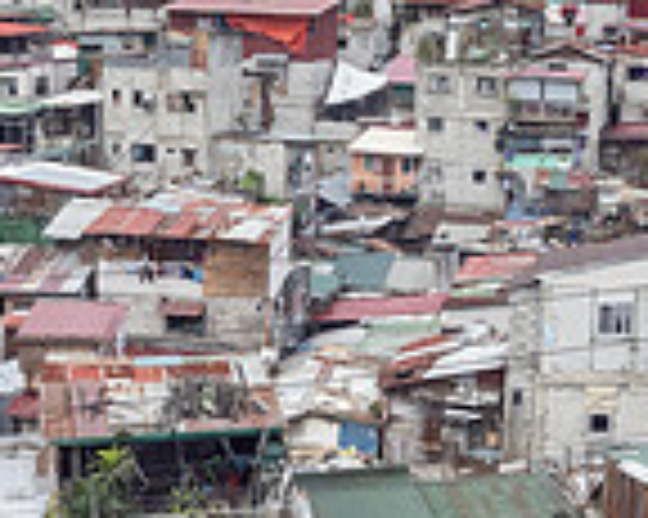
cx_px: 369
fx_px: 1744
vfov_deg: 16.8
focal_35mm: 91
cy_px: 151
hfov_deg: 21.0
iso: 1600
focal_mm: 24
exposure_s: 1/640
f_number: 5.6
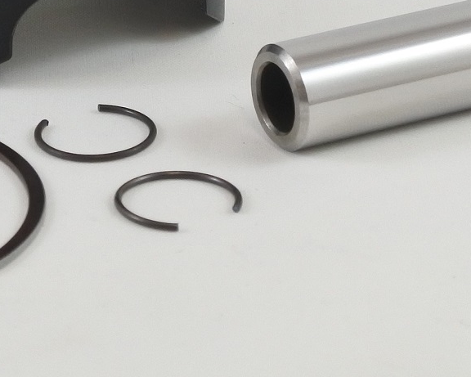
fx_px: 2022
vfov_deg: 10.4
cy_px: -99
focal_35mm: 145
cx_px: 31
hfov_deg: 13.2
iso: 400
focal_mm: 18
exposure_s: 1/160
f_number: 4.5
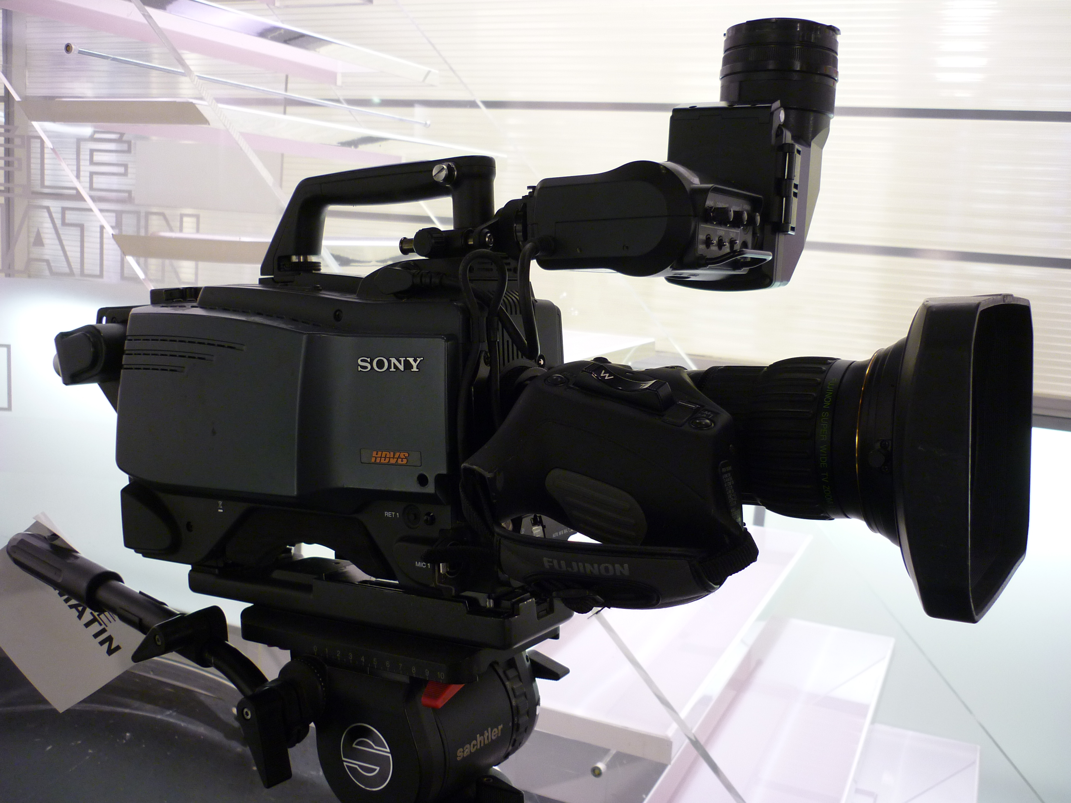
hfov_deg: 55.4
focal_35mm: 33
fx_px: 1021
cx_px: 536
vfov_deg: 42.9
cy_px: 402
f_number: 2.8
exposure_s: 1/30
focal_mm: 5.5
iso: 125
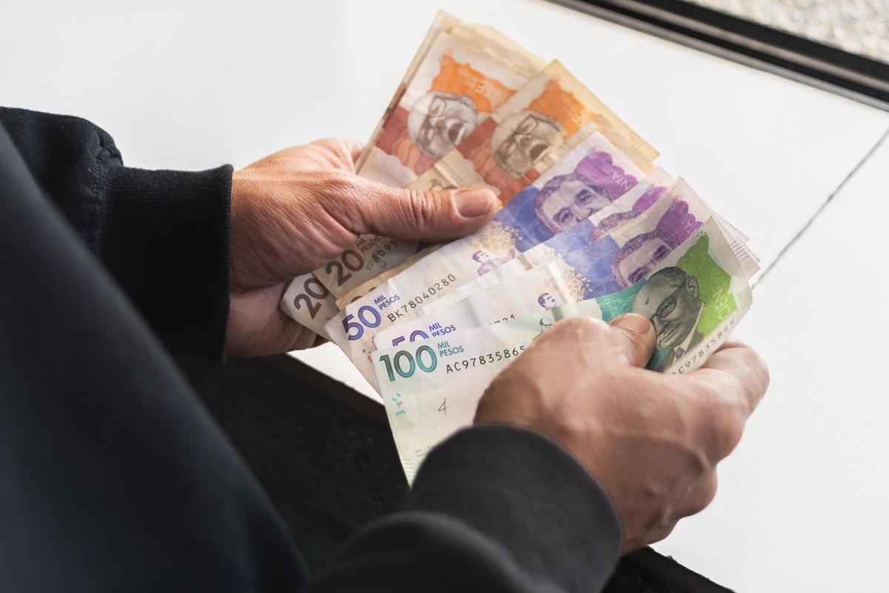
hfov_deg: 46.4
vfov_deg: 31.9
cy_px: 296
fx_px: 1037
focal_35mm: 42
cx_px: 444
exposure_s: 1/125
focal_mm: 28
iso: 400
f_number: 2.8
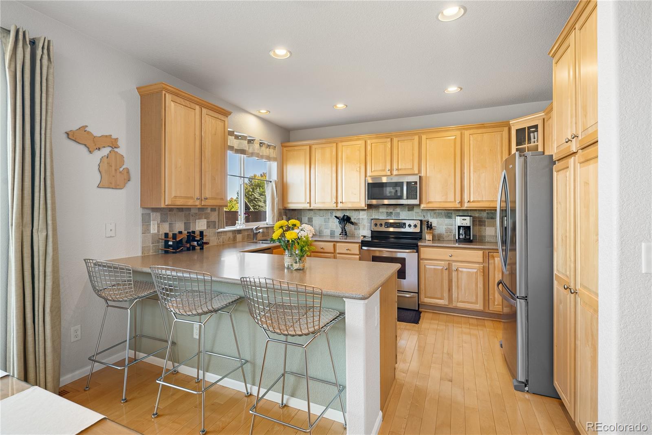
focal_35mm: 17
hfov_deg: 93.3
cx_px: 326
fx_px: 308
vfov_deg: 70.4
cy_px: 218
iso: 400
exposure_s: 1/5
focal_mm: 17
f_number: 8
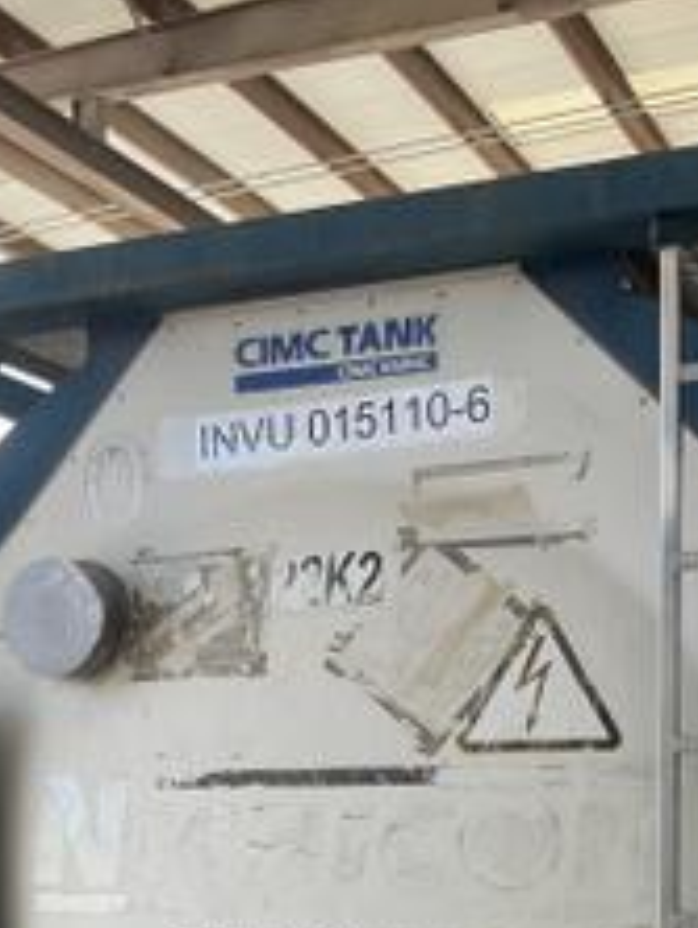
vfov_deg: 29.8
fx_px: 1610
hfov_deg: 24.4
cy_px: 945
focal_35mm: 60
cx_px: 416
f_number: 1.8
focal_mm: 3
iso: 25
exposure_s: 1/260
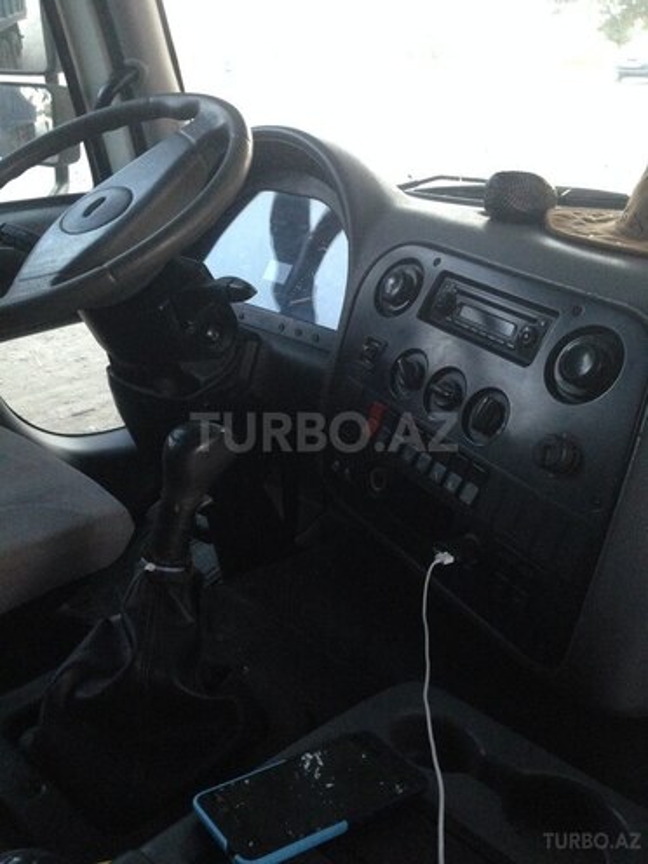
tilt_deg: -21.5
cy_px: 432
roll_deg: -0.9
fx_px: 824
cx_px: 324
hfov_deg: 42.9
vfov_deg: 55.4
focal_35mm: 33
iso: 320
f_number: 2.4
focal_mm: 4.12
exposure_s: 1/20
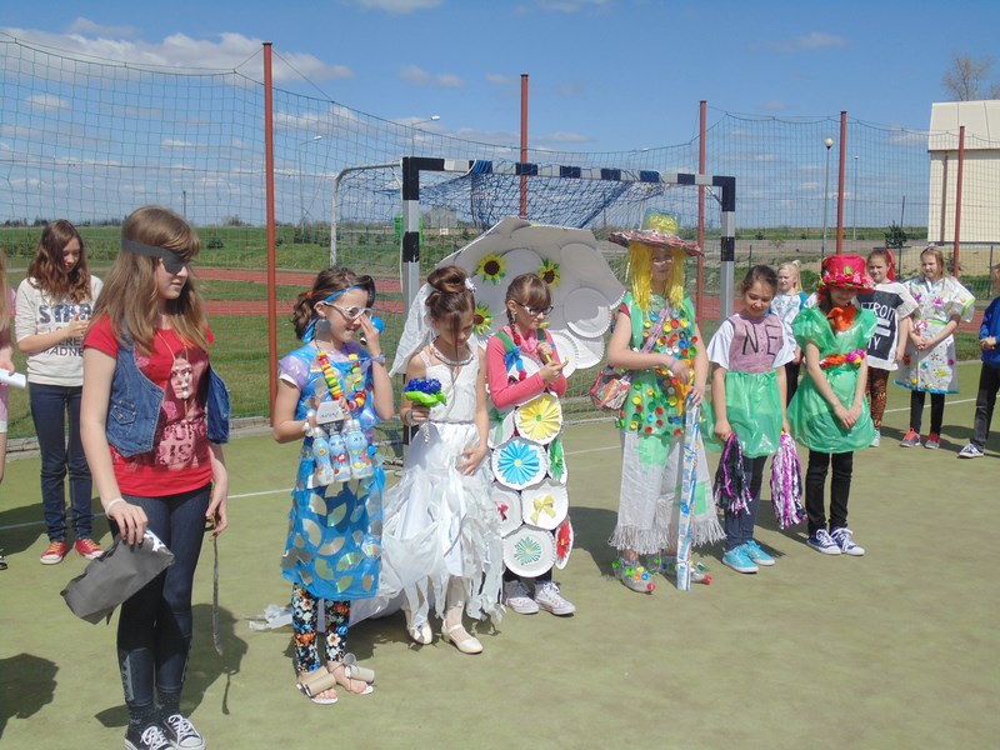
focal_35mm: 41
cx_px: 500
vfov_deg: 35.1
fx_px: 1184
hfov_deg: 45.8
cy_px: 375
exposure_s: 1/160
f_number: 11.3
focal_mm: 7.4
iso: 80
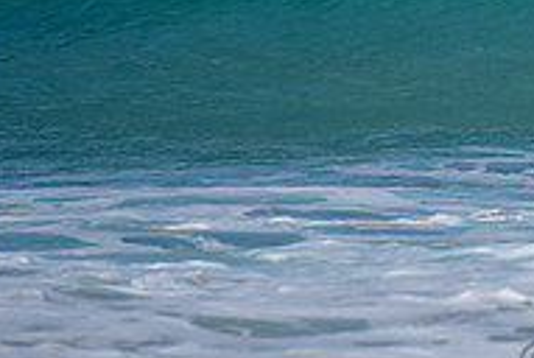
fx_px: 22537
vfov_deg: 0.9
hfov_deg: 1.4
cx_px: 735
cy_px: -99
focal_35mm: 1517
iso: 160
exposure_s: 1/2000
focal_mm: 500
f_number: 5.6
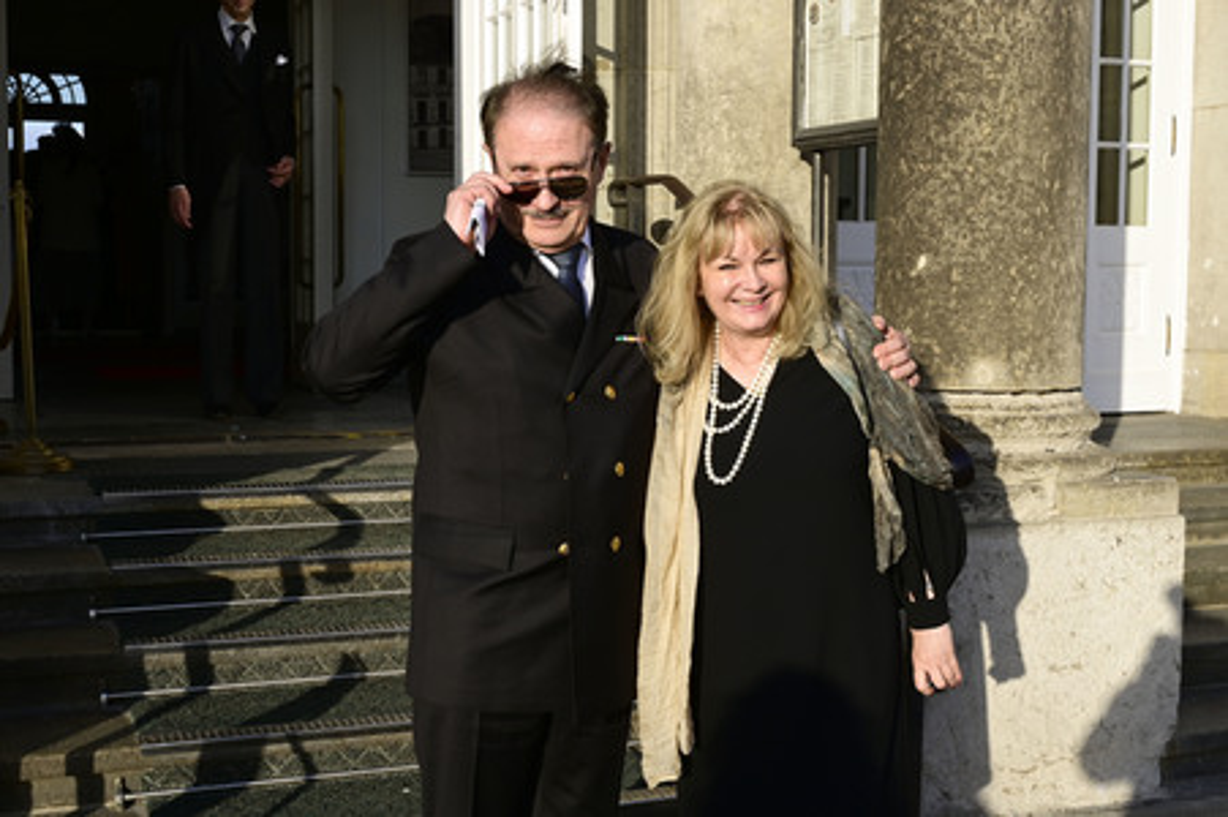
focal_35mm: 44
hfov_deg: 44.5
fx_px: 1500
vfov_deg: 30.5
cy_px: 408
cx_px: 614
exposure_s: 1/200
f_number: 16
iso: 400
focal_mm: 44
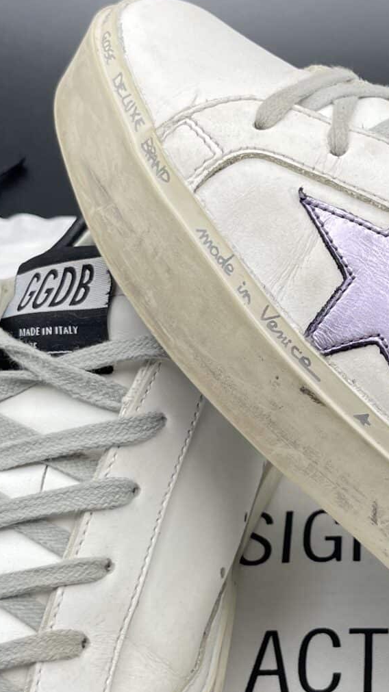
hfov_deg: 17.2
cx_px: 364
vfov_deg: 30.6
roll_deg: +2.6
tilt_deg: -44.1
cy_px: 384
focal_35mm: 69
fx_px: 1266
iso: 32
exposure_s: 1/516
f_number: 1.6
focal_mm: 5.1
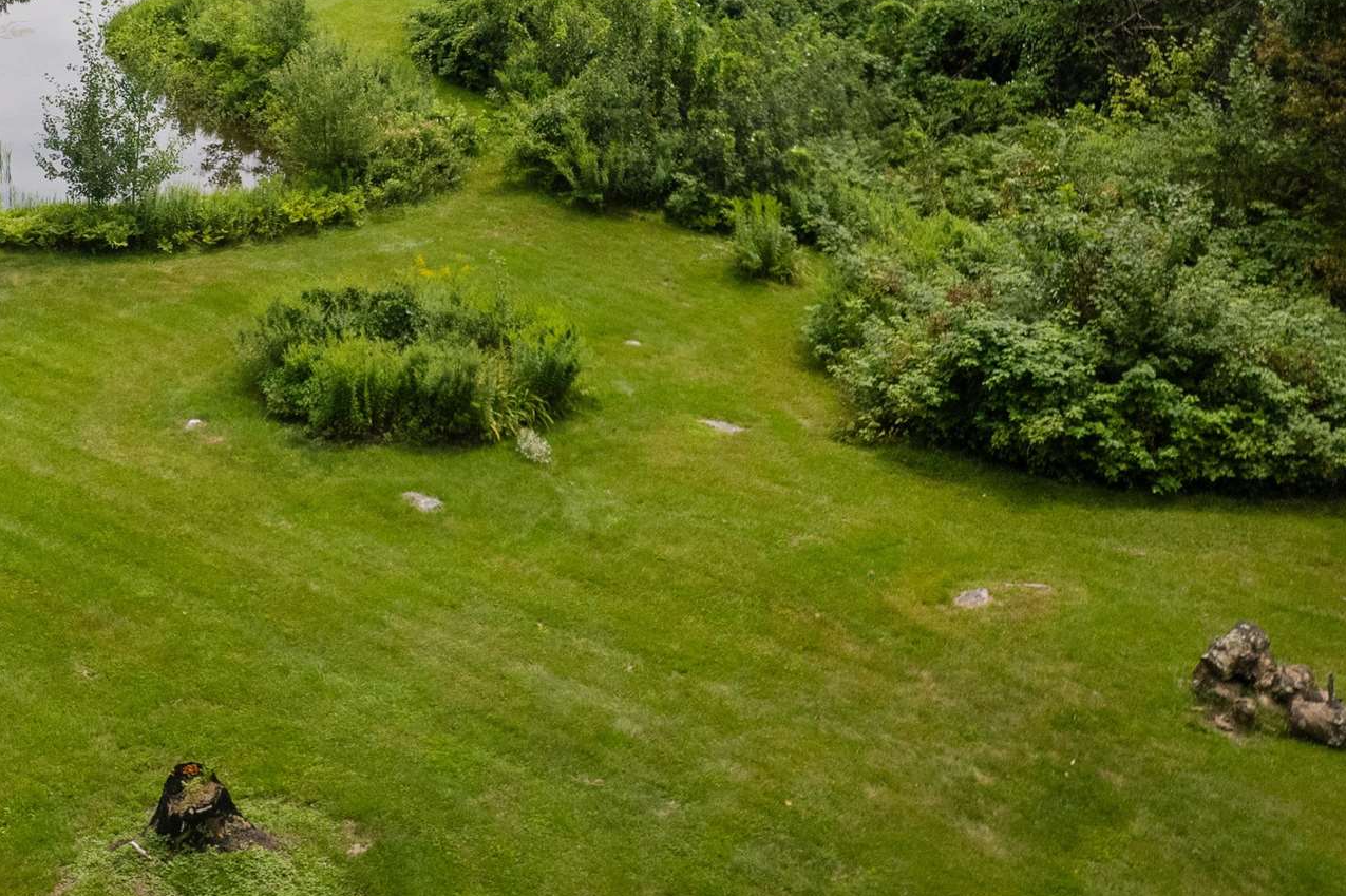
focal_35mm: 53
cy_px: -114
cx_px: 216
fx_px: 1981
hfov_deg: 35.9
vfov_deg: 23.7
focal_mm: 8.38
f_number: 2.8
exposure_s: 1/250
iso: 100
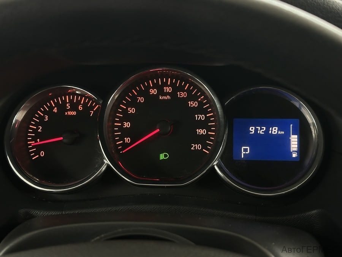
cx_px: 171
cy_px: 128
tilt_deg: -24.4
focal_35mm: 48
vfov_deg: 30.3
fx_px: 474
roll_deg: -0.4
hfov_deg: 39.7
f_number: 1.78
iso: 250
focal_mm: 6.86
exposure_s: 1/50
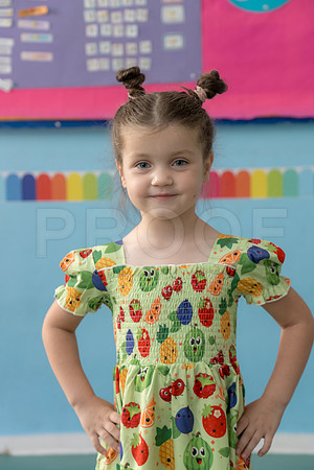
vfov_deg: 27.3
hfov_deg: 18.4
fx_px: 968
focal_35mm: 74
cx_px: 157
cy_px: 235
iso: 1600
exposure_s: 1/160
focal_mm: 74
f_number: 5.6
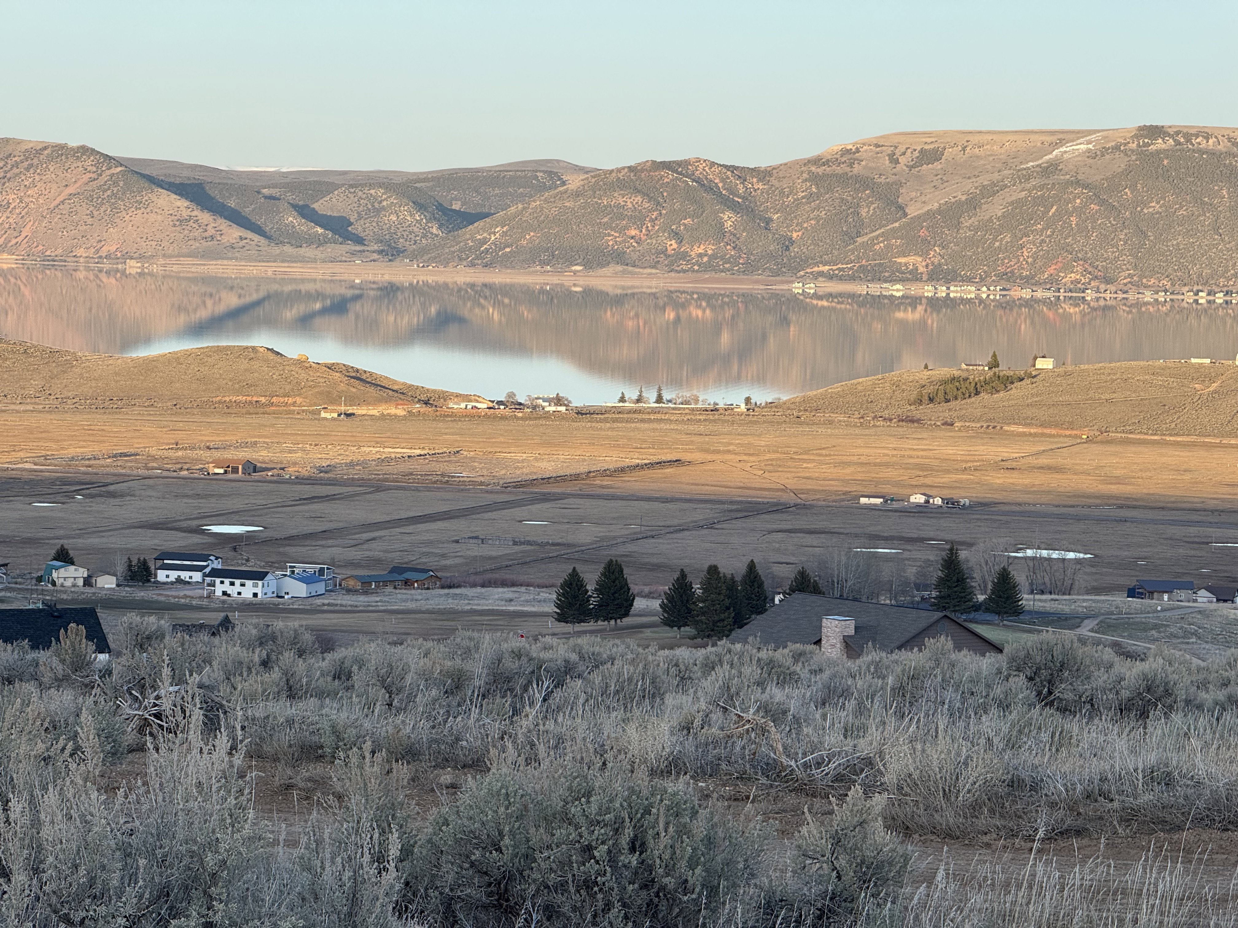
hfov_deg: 16.4
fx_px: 4292
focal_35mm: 120
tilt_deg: -3.3
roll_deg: -1.0
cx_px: 619
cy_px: 464
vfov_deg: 12.3
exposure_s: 1/381
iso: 50
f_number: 2.8
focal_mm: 15.66
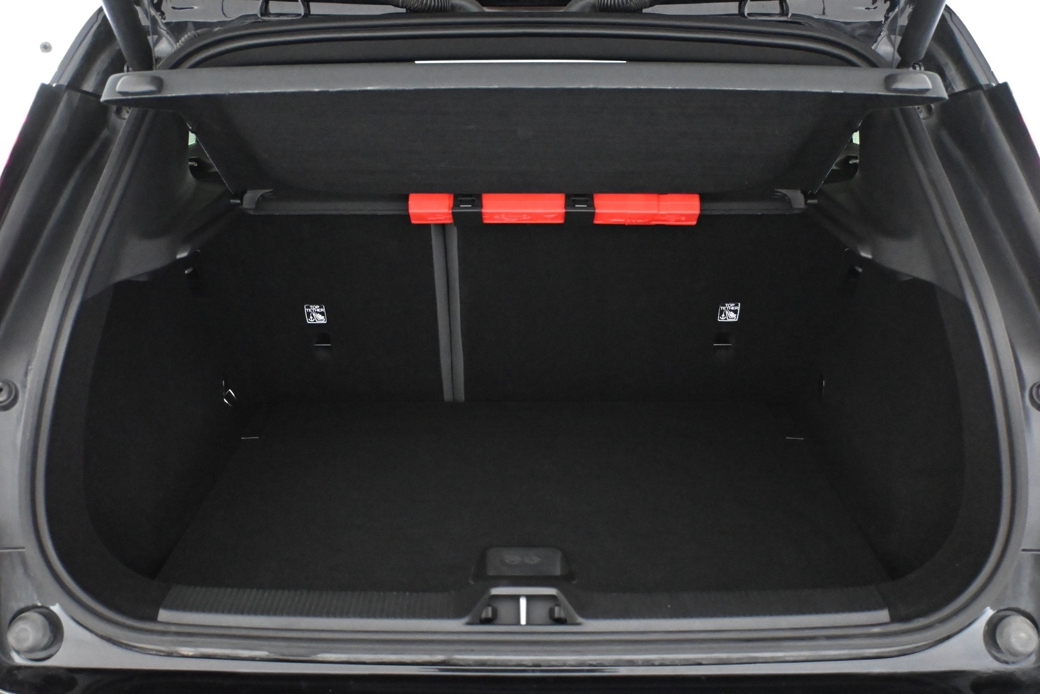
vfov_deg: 34.2
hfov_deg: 49.6
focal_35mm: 39
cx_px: 520
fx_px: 1127
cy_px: 347
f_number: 4.5
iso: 9000
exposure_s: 1/60
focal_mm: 26
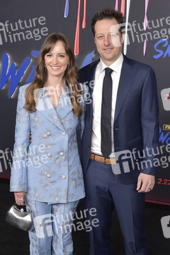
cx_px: 85
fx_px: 269
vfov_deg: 50.7
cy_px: 128
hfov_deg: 35.1
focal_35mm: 38
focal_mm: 38
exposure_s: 1/250
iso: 2000
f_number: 6.3
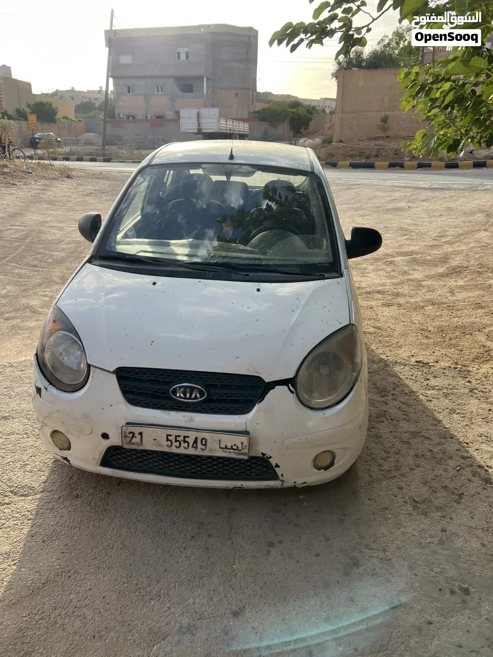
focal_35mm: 26
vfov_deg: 67.3
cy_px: 328
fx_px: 494
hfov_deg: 53.1
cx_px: 246
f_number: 1.5
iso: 50
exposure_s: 1/965
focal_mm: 5.7
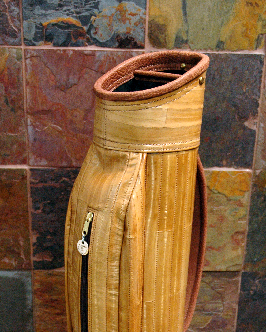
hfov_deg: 26.2
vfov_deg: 31.8
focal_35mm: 58
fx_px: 571
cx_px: 134
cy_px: 258
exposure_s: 1/30
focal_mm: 24
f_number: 3.8
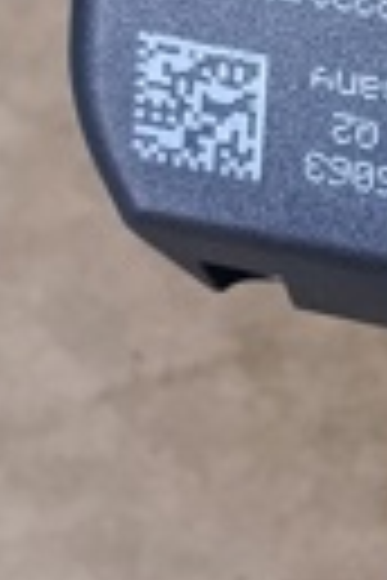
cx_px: 655
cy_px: 58
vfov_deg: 8.7
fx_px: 3805
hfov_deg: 5.7
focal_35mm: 236
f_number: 1.7
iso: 800
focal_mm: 6.11
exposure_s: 1/50
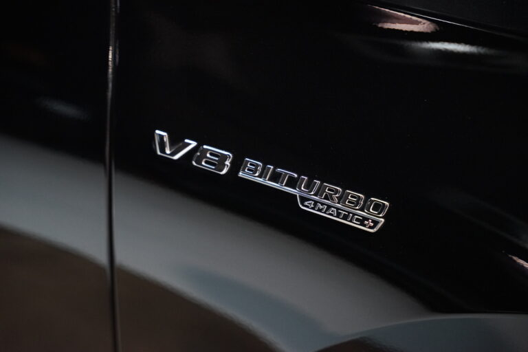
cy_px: 176
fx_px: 1027
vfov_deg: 19.5
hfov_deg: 28.8
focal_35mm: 70
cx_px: 264
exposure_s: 1/80
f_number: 2.8
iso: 2500
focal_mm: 70
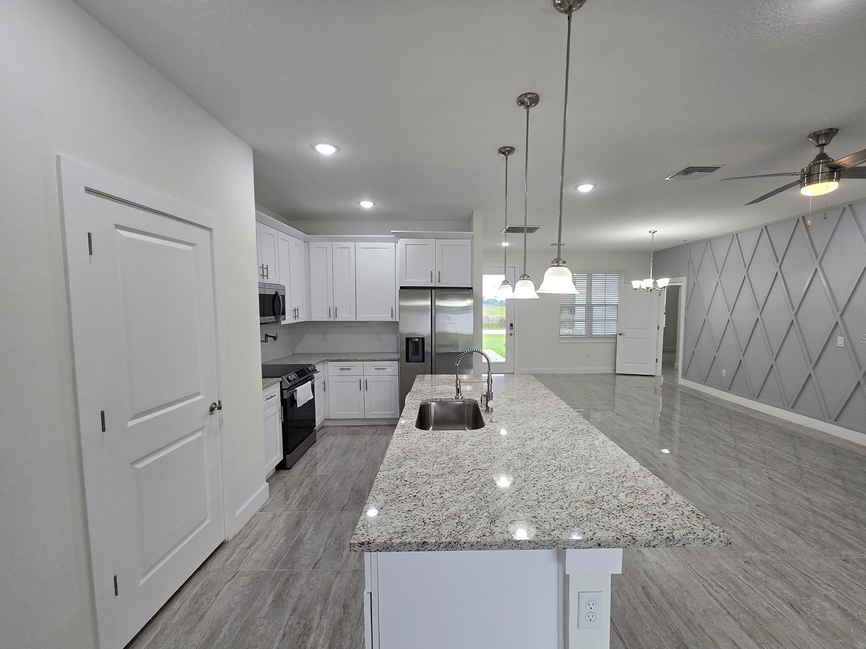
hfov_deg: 102.0
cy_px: 338
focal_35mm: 14
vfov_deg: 85.6
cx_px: 449
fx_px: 350
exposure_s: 1/60
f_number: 2.2
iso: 80
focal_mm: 1.7
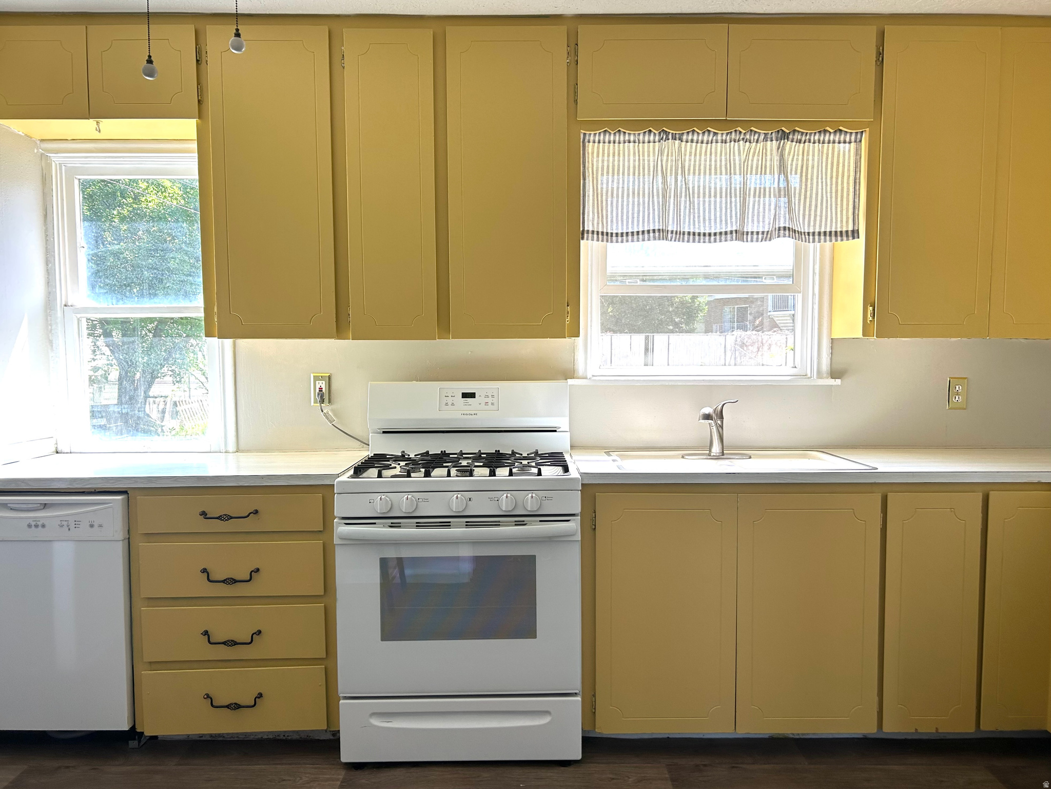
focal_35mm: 26
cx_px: 526
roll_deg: +0.5
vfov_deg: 53.1
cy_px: 394
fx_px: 789
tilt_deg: -3.6
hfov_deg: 67.3
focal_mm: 5.7
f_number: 1.5
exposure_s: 1/185
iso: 40
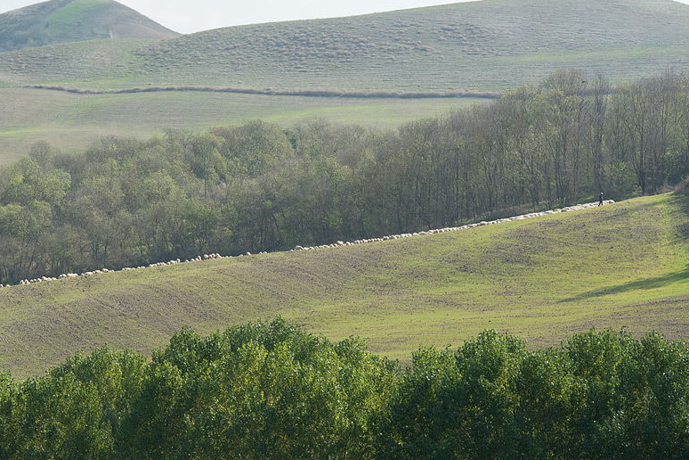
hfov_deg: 11.9
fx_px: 3292
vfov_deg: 8.0
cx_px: 272
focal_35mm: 172
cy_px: 238
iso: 110
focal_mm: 130
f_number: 8
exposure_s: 1/160
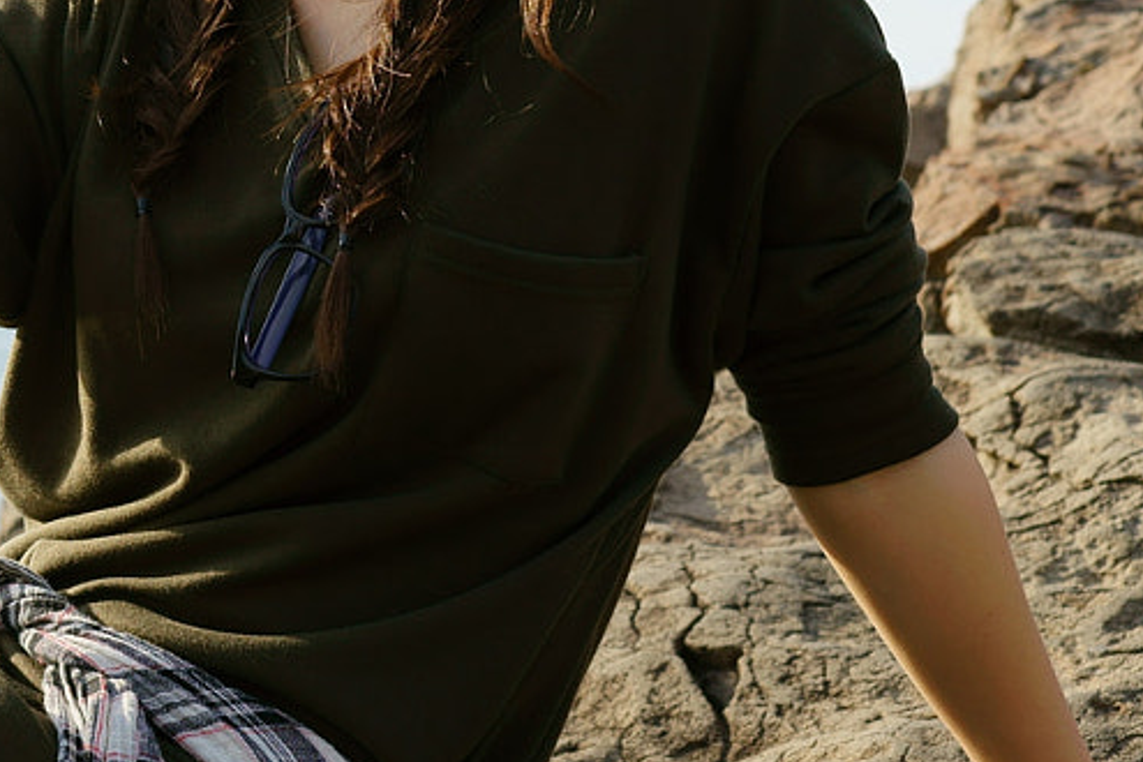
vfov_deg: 14.0
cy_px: 177
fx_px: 3080
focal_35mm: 97
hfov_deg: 18.8
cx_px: -513
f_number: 4.5
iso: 100
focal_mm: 30
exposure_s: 1/500
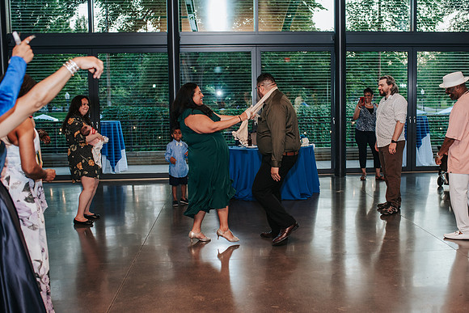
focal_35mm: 42
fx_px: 552
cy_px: 156
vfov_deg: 31.7
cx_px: 269
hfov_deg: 45.9
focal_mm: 35
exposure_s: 1/160
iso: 450
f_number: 2.8
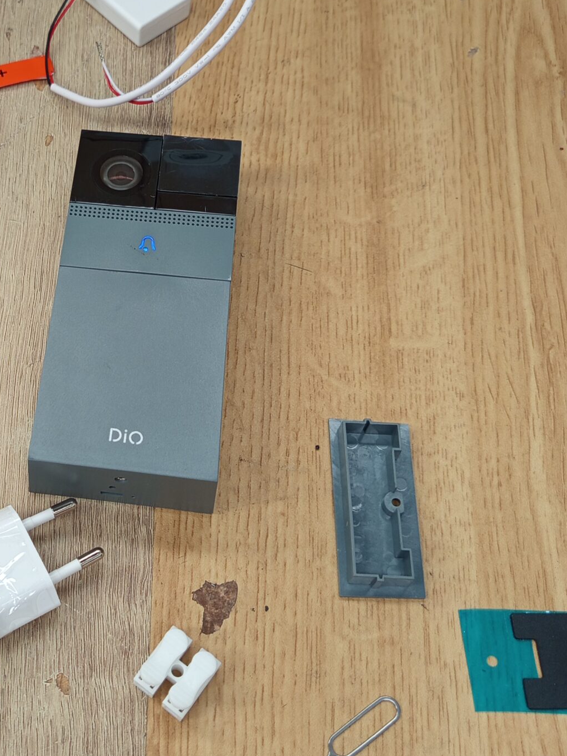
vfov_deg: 42.0
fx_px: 983
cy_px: 347
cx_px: 63
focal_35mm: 45
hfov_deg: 30.8
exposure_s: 1/100
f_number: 1.7
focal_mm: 5.24
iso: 208
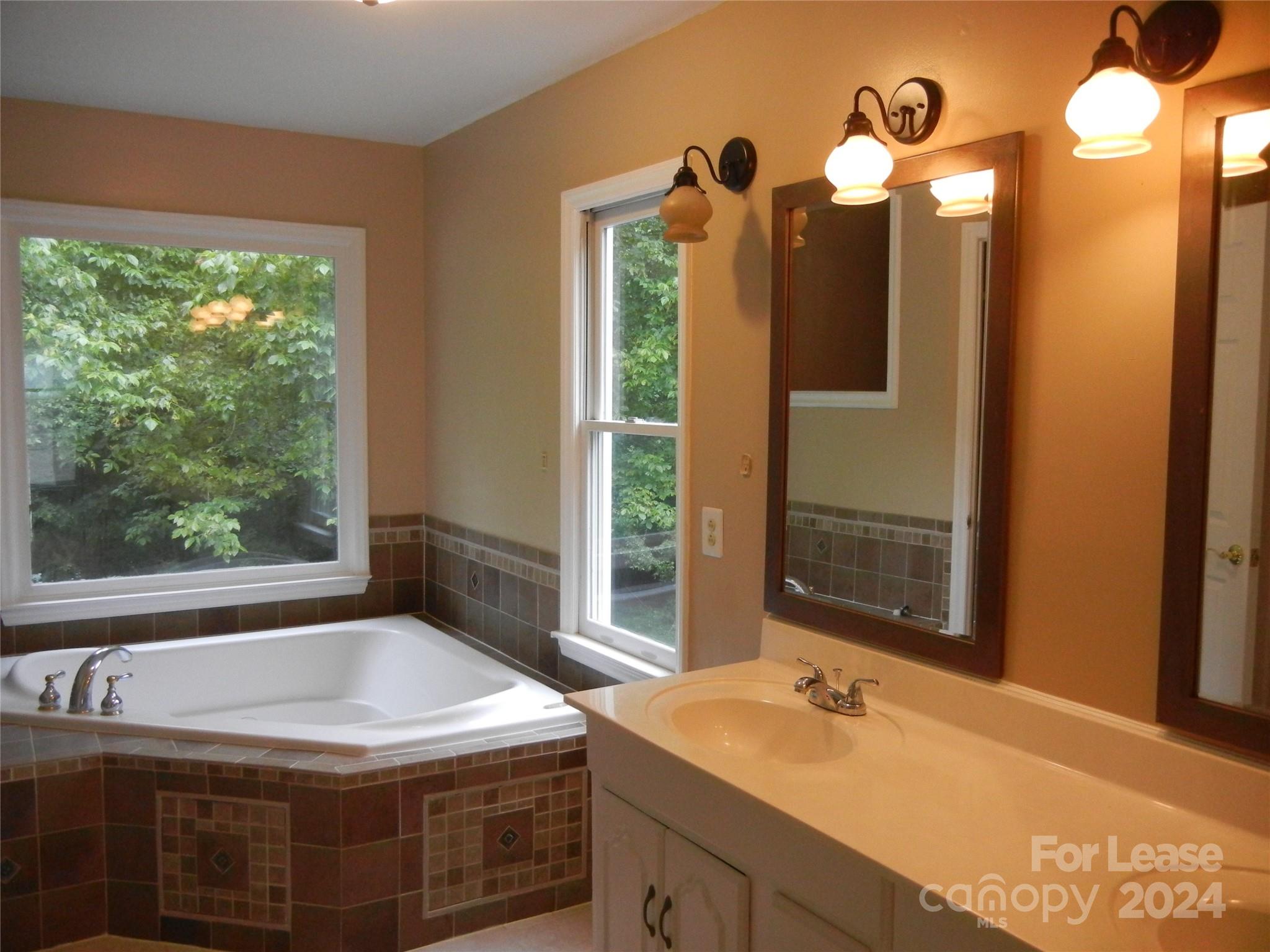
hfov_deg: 60.0
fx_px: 1101
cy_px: 476
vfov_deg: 46.8
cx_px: 635
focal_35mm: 30
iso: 640
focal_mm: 5.4
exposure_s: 1/94.7
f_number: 3.5
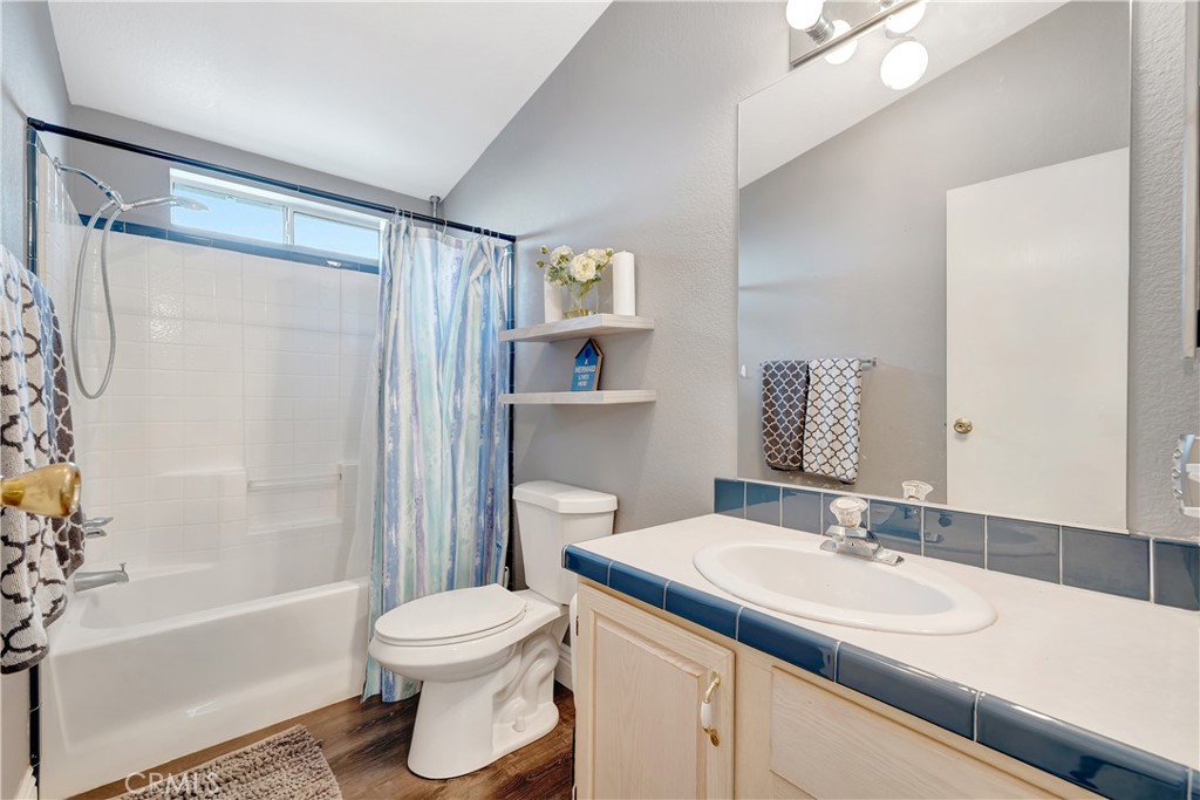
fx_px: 500
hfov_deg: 100.4
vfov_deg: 77.3
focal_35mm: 15
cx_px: 600
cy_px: 400
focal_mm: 10
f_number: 5.6
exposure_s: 1/2.5
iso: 100
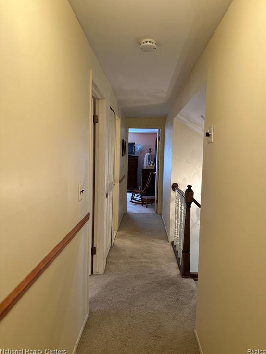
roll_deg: -3.3
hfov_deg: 54.9
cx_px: 138
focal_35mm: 25
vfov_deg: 69.4
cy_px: 171
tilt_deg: -4.3
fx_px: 256
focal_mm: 6.86
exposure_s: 1/60
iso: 160
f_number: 1.78
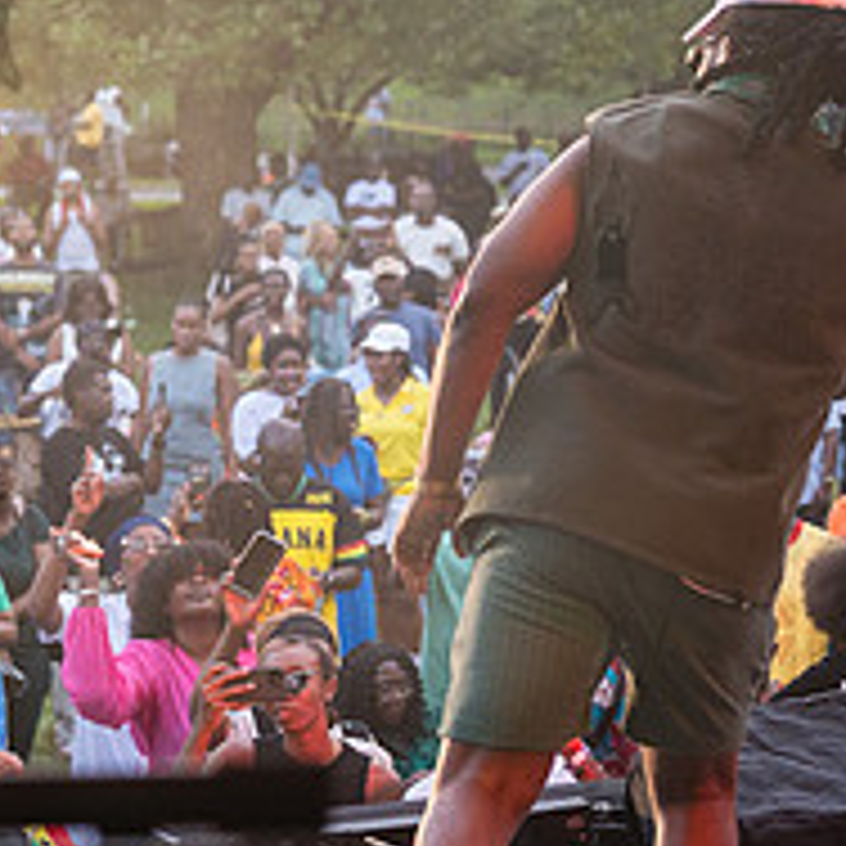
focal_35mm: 183
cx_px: 514
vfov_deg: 9.5
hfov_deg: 9.6
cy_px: 241
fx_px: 5060
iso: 1600
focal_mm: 65
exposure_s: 1/800
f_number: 4
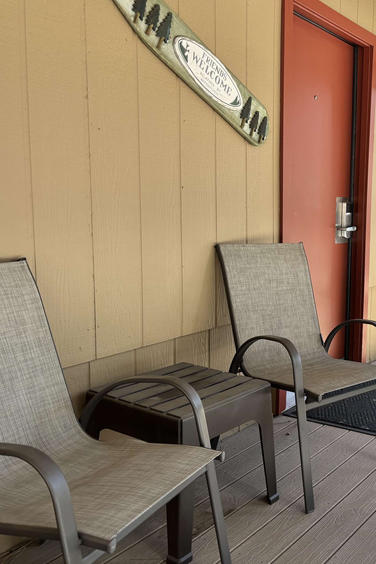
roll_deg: -1.9
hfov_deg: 33.5
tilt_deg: -7.8
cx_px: 359
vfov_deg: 51.9
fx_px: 580
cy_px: 276
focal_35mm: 37
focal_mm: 5.96
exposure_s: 1/168
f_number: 1.6
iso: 50
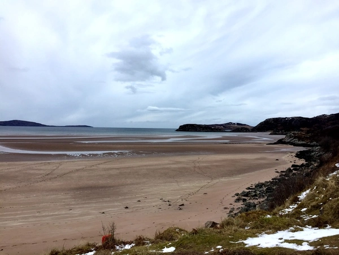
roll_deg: -0.2
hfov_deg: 61.7
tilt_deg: +1.9
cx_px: 170
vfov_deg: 48.2
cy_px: 128
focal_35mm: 29
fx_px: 284
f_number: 2.2
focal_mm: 4.15
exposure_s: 1/648
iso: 32
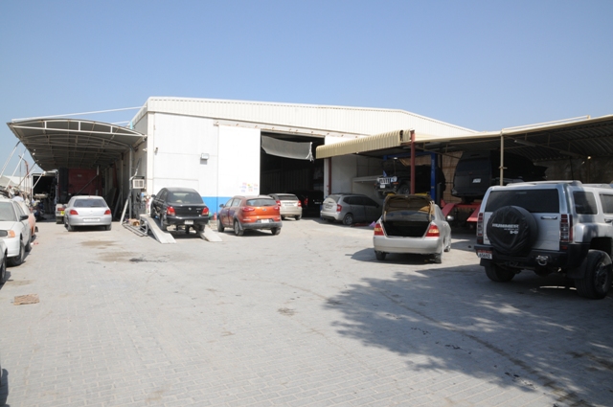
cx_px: 306
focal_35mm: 24
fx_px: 408
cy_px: 204
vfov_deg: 53.0
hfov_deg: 73.8
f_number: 16
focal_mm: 16
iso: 320
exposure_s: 1/125
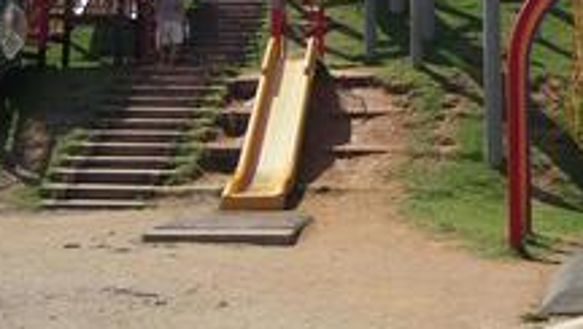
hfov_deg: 27.6
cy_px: -151
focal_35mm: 75
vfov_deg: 15.1
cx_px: 478
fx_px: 1161
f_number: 5.6
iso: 100
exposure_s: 1/500
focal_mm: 5.6
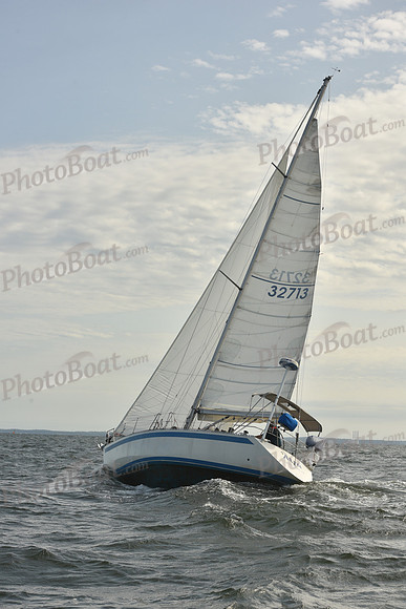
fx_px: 1183
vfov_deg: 28.8
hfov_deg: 19.5
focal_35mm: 70
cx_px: 203
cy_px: 304
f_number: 9
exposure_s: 1/800
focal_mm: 70
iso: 250
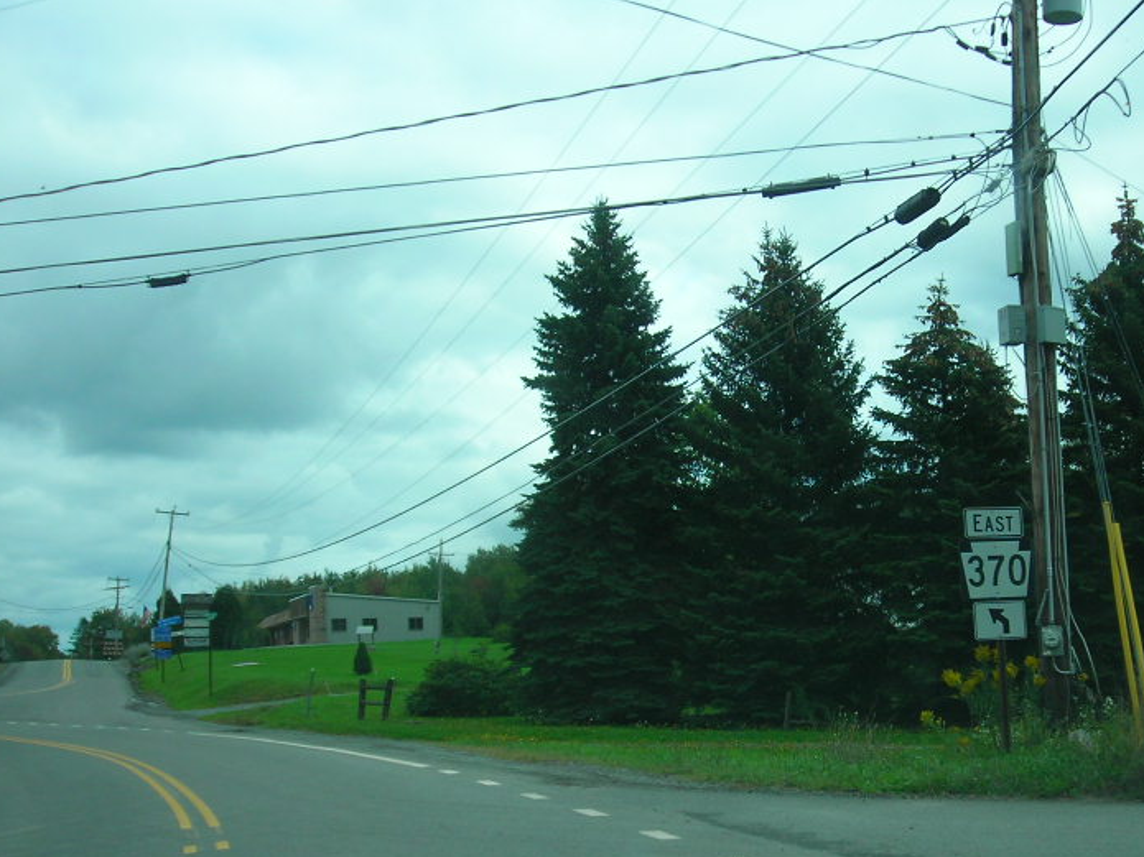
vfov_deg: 26.0
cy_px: 563
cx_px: 770
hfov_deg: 34.0
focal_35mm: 56
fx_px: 1850
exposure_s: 1/416
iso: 50
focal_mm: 6.3
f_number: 3.2
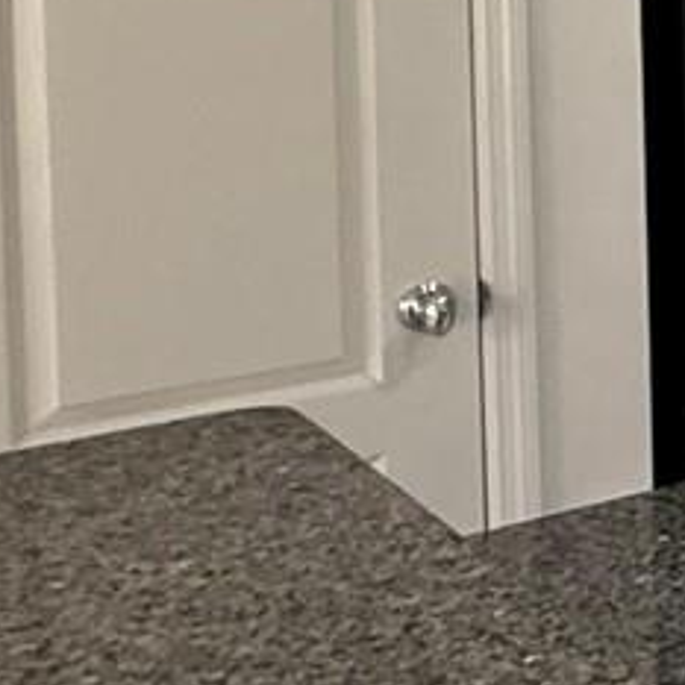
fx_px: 1903
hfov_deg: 13.4
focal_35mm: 85
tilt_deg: -3.3
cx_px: 1740
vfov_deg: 19.5
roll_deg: -1.4
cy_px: -68
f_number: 2.2
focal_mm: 2.22
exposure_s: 1/60
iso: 320
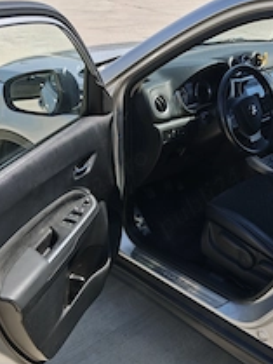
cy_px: 221
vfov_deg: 42.7
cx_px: 153
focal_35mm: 44
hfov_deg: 32.9
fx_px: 462
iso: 50
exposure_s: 1/475
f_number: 1.8
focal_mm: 8.67
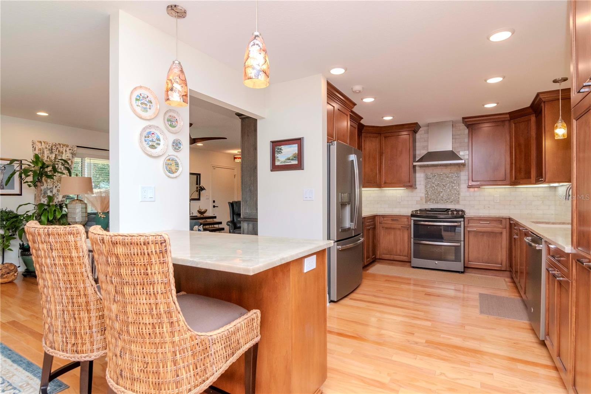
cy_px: 197
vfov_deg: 69.6
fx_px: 283
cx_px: 296
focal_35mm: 17
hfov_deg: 92.5
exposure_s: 1/125
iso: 1000
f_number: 8
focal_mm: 11.5
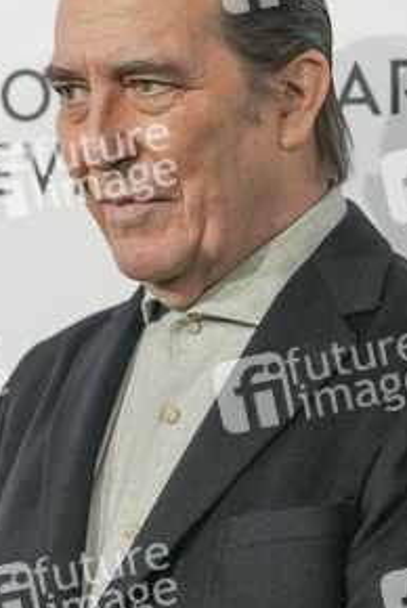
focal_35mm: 182
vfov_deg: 11.3
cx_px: 131
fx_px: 3079
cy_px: 279
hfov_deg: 7.6
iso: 8000
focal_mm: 132
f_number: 5.6
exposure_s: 1/400
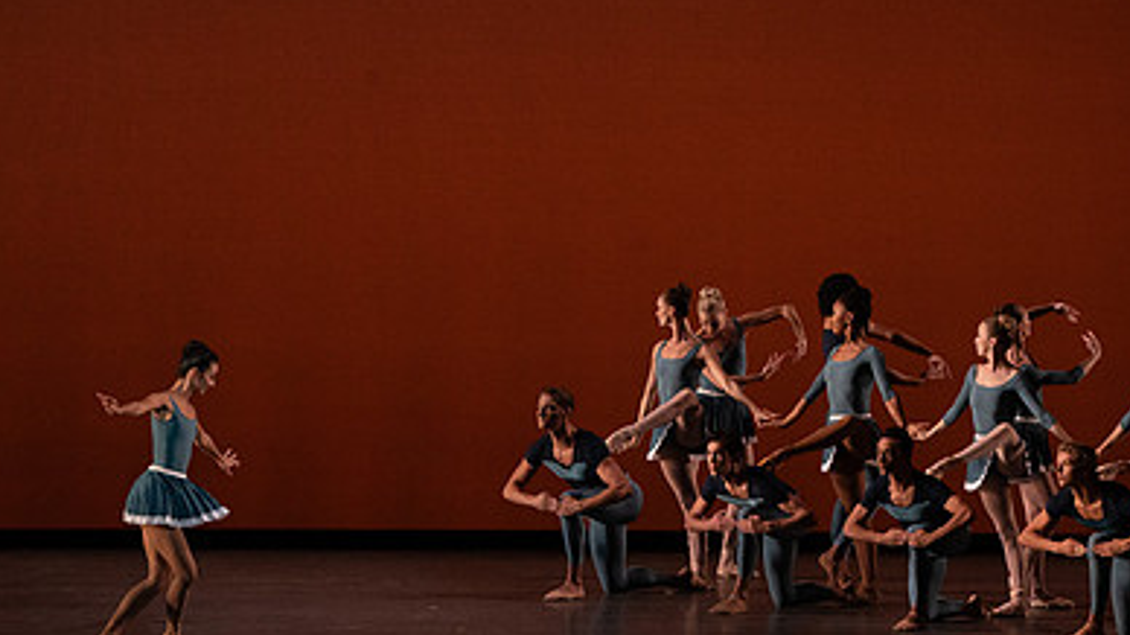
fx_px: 7698
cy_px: 223
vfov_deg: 4.7
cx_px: 821
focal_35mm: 257
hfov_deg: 8.4
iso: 5000
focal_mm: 164
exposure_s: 1/400
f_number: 9
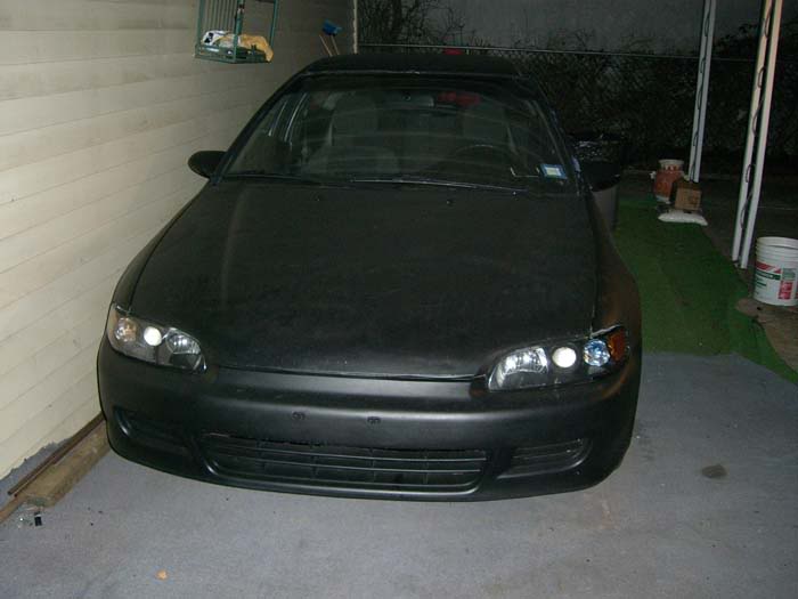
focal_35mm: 38
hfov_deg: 49.0
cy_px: 300
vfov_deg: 37.7
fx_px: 876
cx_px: 399
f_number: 2.7
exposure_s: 1/60
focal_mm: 6.2
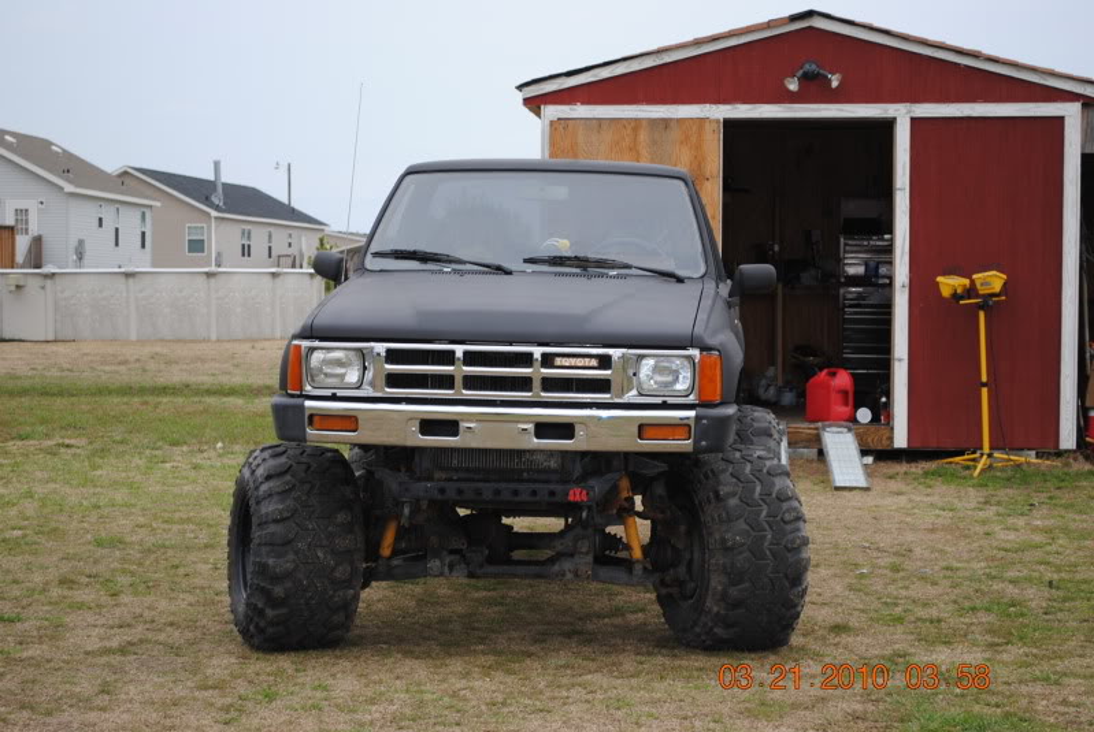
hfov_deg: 24.6
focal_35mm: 82
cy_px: 366
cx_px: 547
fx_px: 2510
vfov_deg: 16.6
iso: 110
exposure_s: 1/125
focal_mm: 55
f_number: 5.6
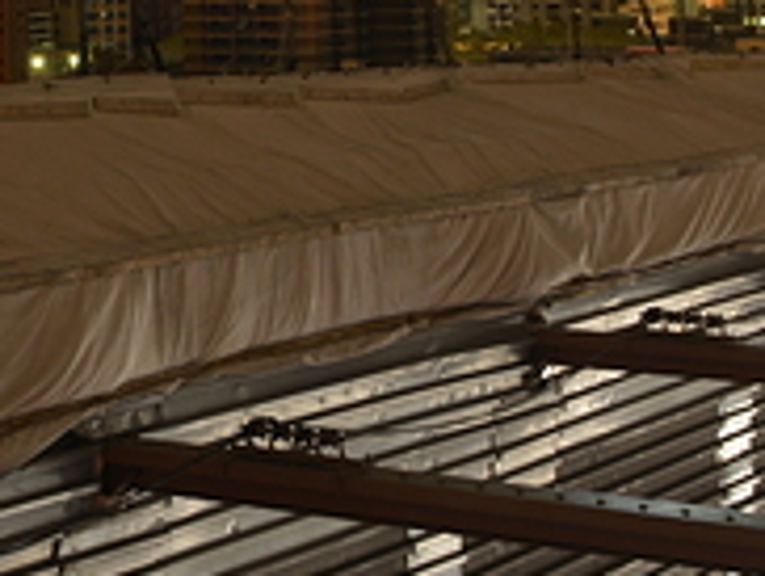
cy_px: -200
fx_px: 2523
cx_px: -374
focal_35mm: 114
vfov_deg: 12.6
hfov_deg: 15.9
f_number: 7.1
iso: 400
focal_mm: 24
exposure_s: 13
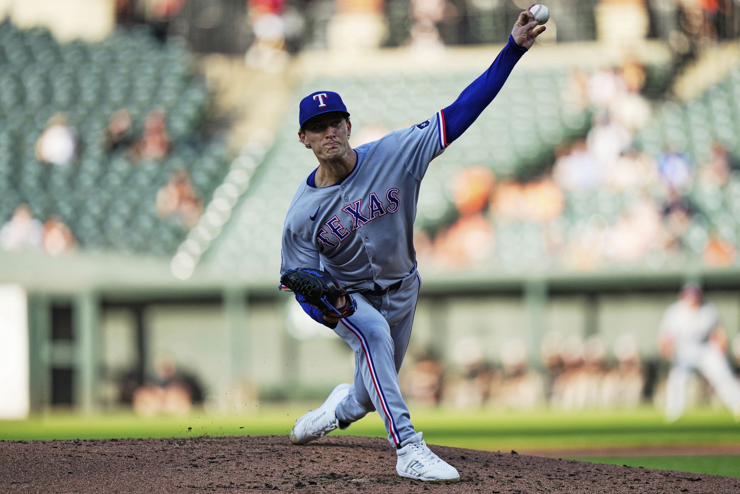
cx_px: 370
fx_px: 8221
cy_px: 247
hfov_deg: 5.2
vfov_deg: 3.4
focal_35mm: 400
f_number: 2.8
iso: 400
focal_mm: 400
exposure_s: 1/3200
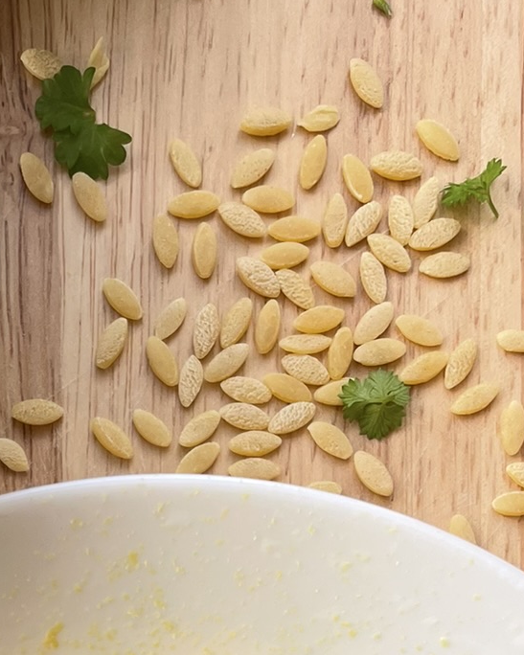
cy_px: 954
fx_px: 1474
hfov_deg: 19.9
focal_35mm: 76
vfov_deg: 21.5
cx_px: 82
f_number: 1.6
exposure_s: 1/267
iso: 32
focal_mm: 4.2
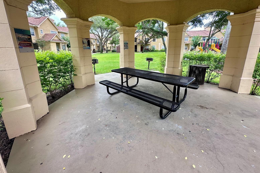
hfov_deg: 100.4
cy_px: 73
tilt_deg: -13.7
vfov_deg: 76.8
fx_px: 108
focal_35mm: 15
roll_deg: +0.7
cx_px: 128
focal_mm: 2.22
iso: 40
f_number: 2.2
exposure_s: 1/120
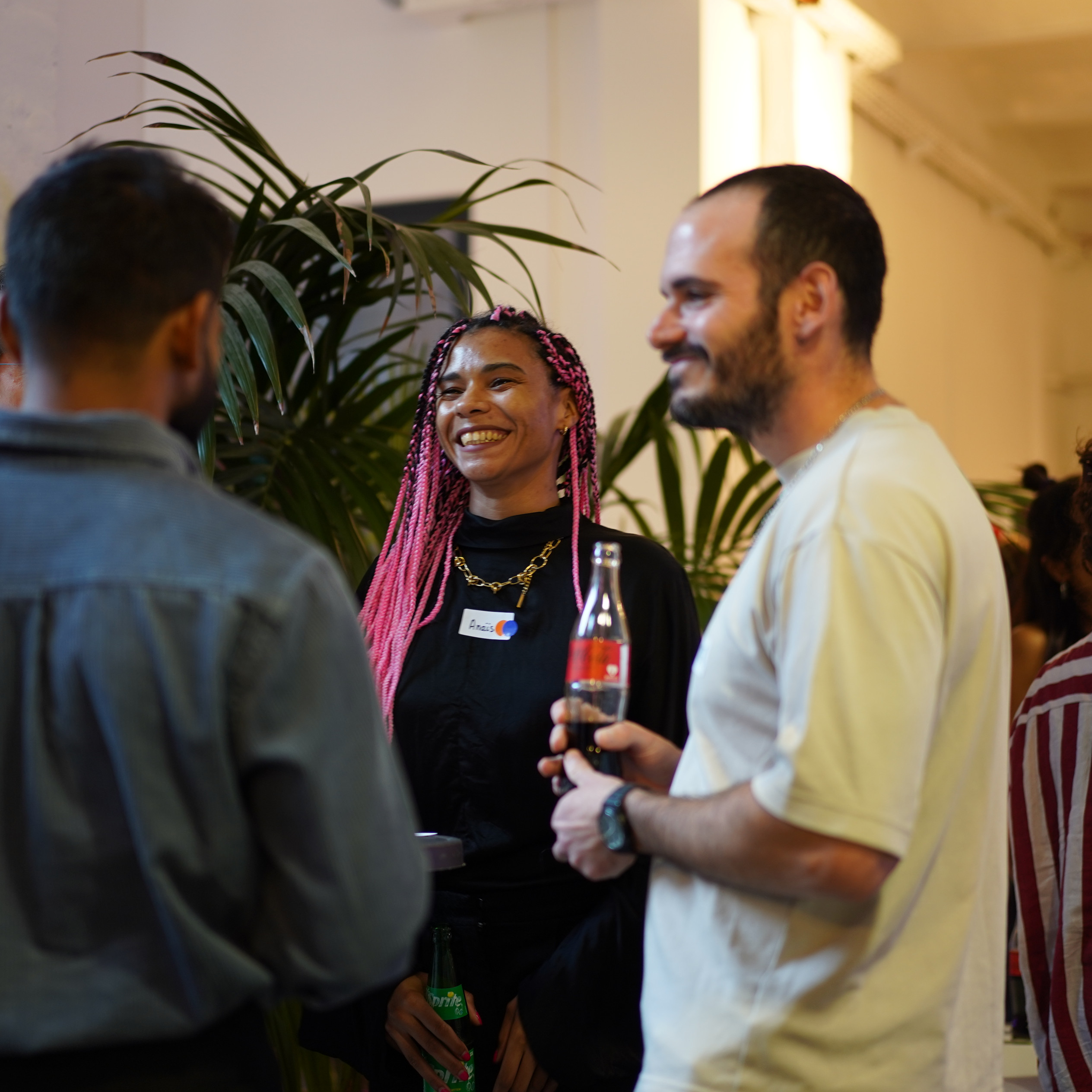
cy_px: 545
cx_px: 508
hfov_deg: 24.3
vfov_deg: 24.3
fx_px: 2534
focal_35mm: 71
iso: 320
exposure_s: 1/60
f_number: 1.8
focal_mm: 55
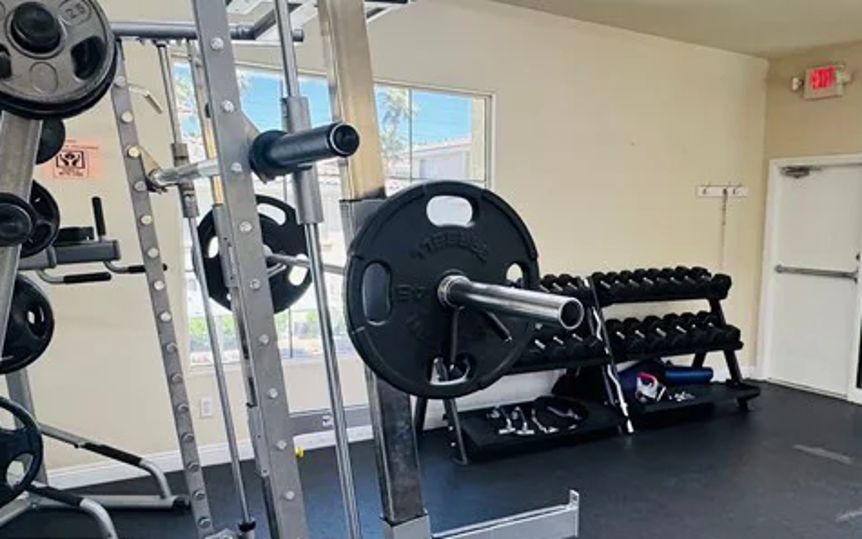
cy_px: 334
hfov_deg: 59.0
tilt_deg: -9.7
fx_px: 752
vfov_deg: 39.2
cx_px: 530
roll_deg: -0.4
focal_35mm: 32
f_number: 2.2
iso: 250
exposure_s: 1/120
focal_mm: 2.22
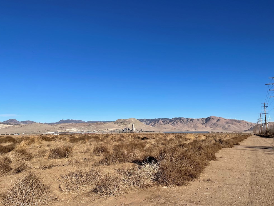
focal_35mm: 27
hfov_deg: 65.3
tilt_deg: +4.1
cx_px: 134
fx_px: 214
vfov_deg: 51.4
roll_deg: +0.7
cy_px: 102
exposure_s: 1/5051
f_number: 1.6
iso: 32
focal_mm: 4.2
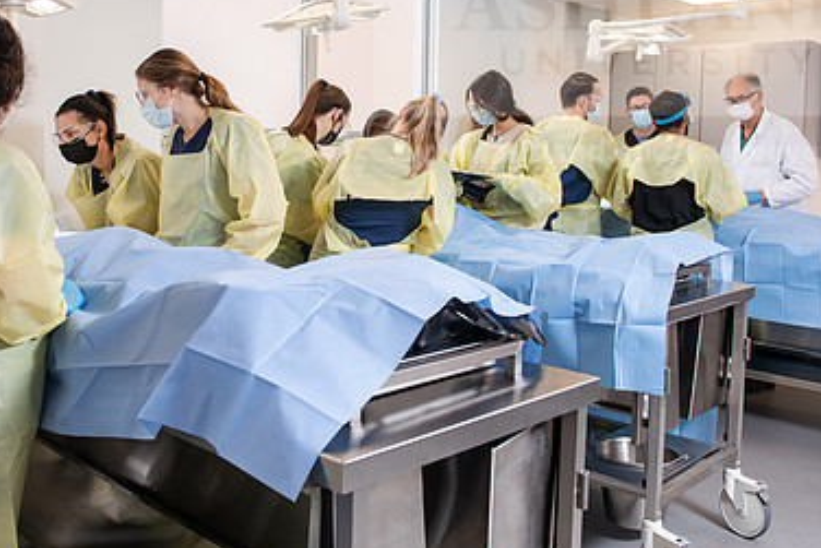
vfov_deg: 35.7
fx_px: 844
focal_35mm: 37
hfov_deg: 51.3
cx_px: 308
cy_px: 198
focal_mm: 24
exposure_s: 1/200
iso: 500
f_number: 4
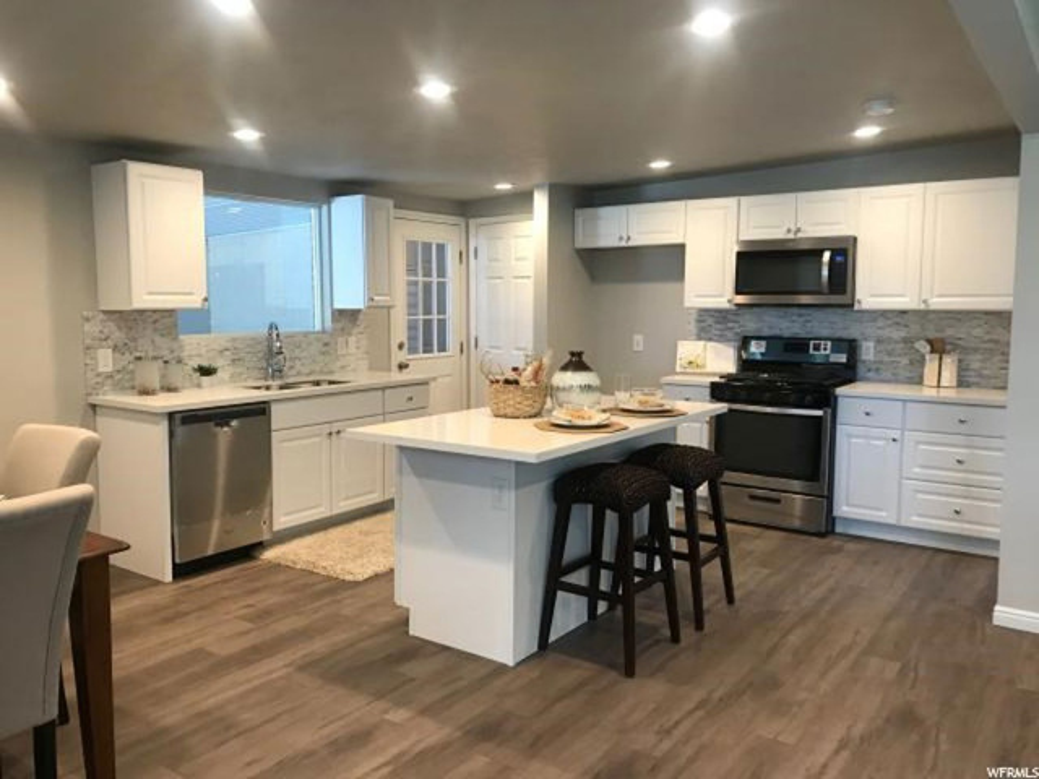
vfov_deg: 49.7
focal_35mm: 28
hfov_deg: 63.4
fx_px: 840
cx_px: 520
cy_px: 390
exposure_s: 1/30
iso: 40
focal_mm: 3.99
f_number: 1.8
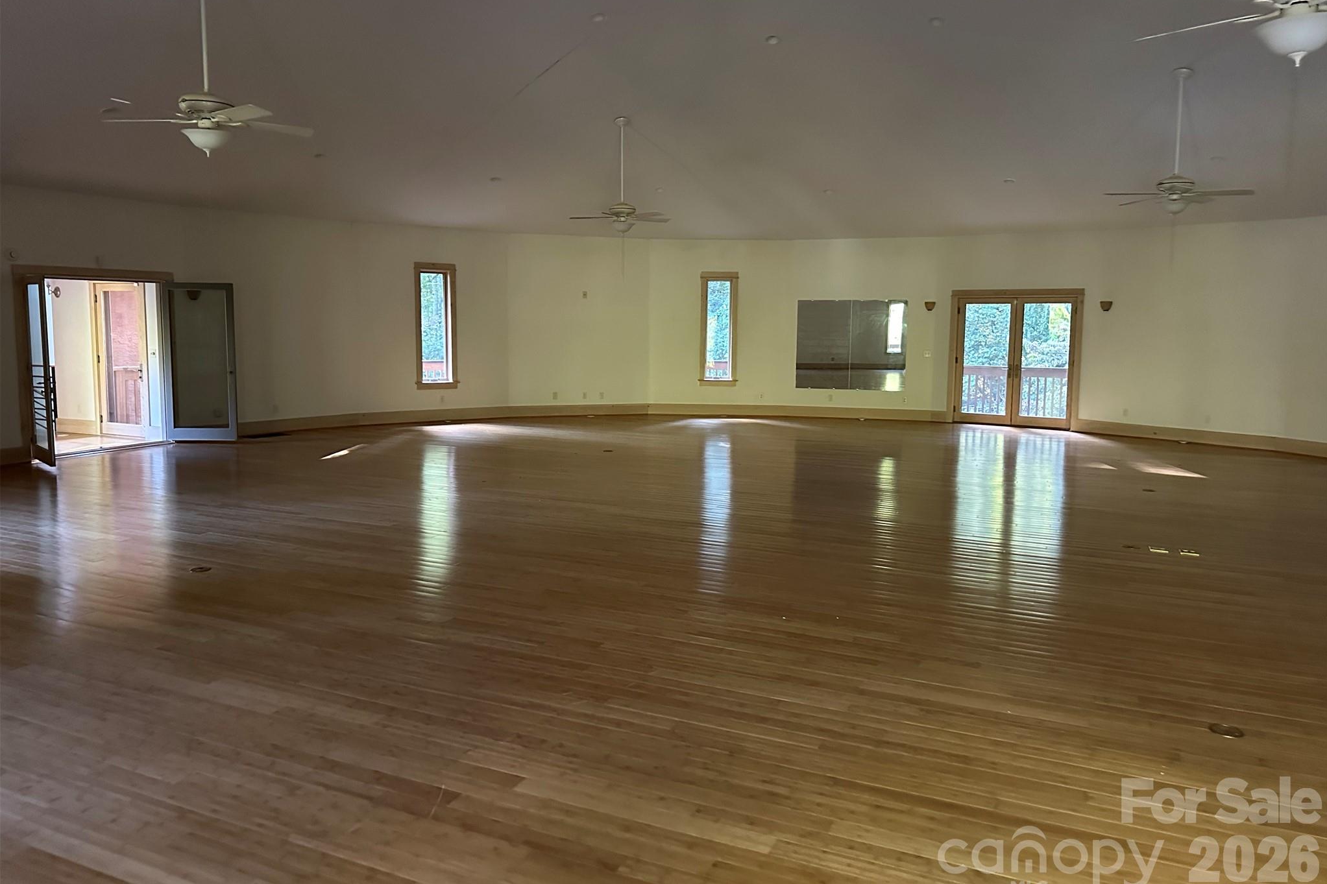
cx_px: 664
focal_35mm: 25
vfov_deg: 51.2
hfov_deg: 71.5
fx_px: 921
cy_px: 407
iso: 1000
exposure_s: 1/43
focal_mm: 6.86
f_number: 1.78
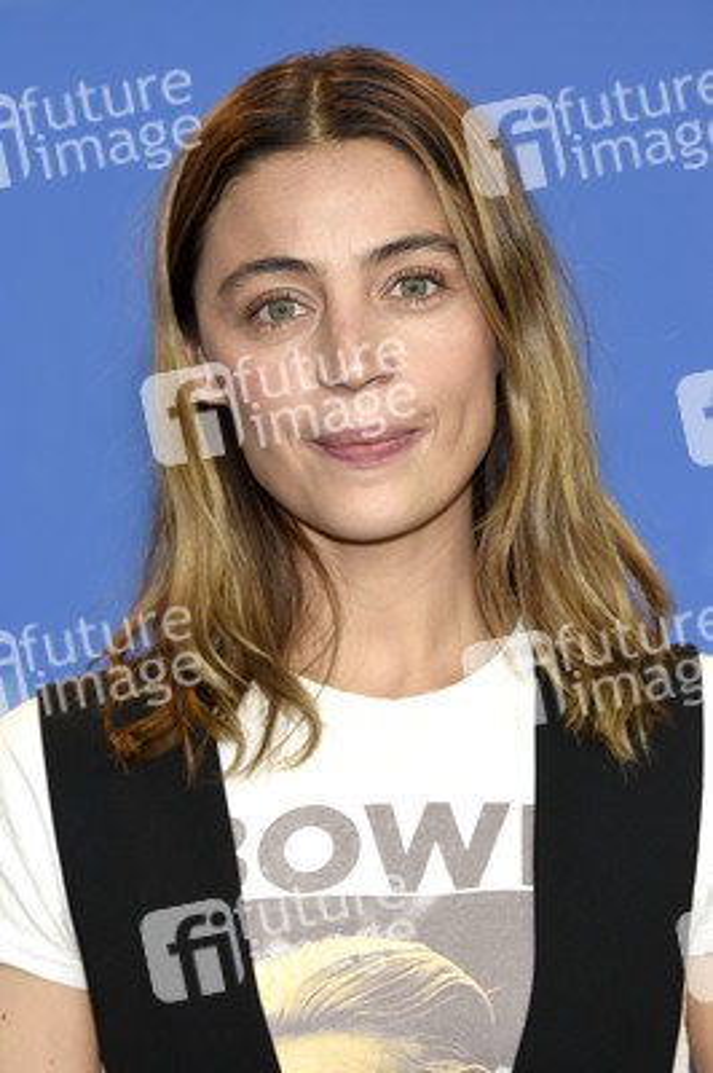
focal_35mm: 202
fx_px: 6026
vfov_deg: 10.2
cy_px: 536
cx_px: 356
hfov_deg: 6.8
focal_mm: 135
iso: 640
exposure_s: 1/400
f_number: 3.5
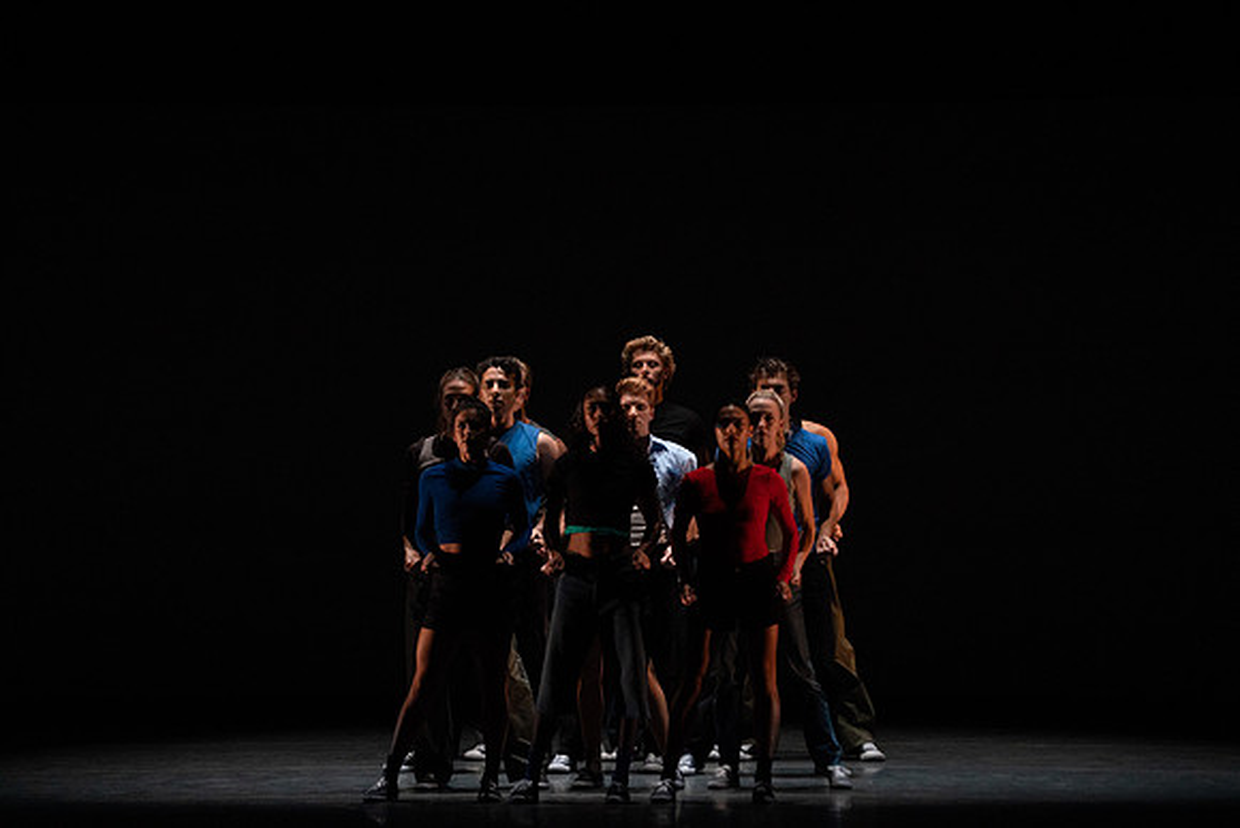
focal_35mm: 200
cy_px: 414
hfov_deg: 10.3
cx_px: 620
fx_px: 6890
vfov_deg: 6.9
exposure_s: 1/400
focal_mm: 200
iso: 8000
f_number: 5
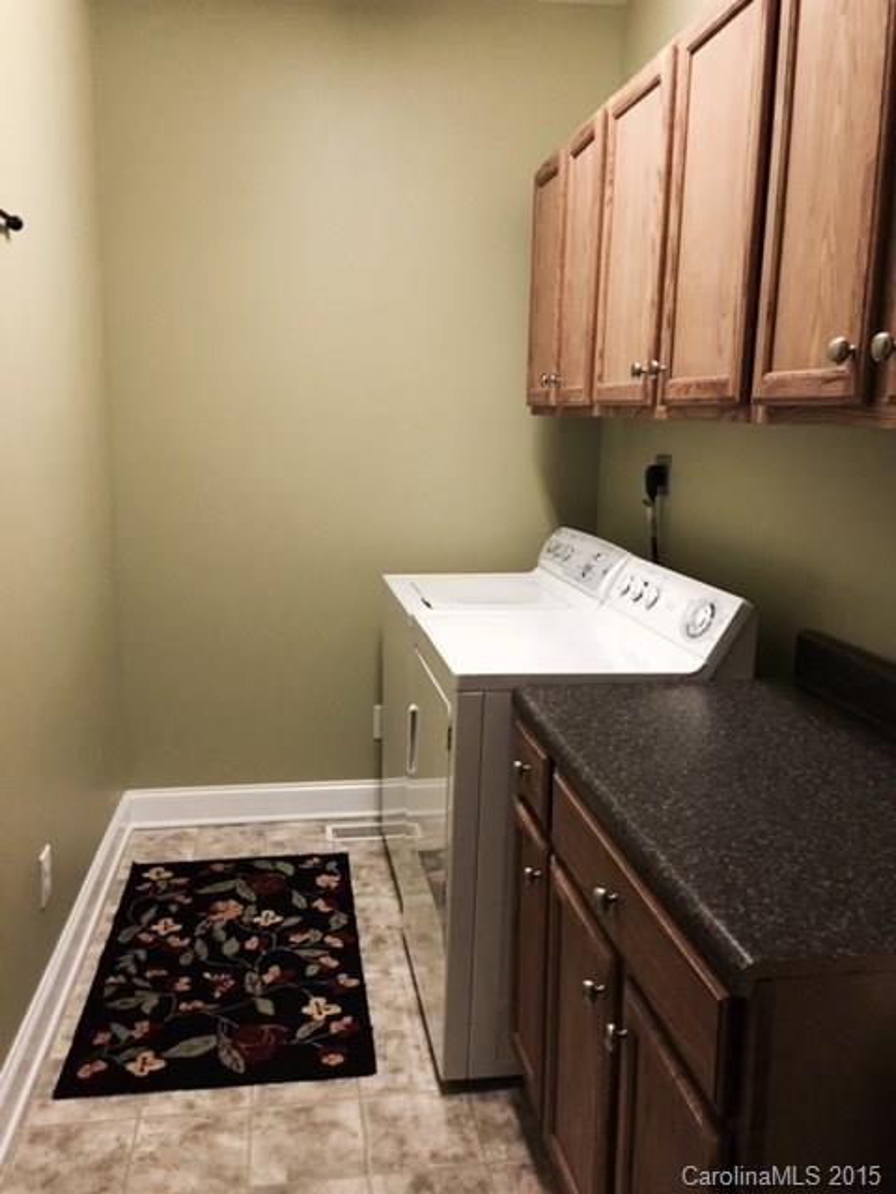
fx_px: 1001
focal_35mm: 29
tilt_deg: -9.5
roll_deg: -0.8
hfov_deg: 48.2
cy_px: 597
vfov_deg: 61.7
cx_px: 448
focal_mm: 4.15
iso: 200
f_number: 2.2
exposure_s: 1/30
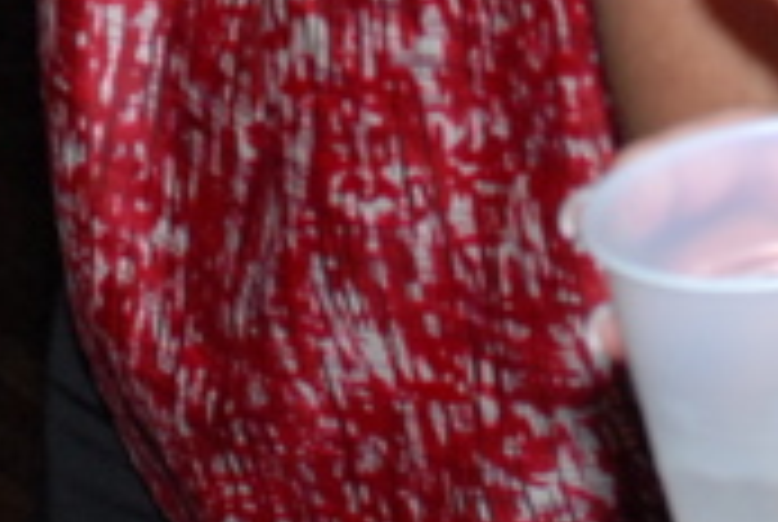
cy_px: -938
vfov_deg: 6.2
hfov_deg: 9.9
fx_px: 4503
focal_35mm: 208
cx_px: 295
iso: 400
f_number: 5.6
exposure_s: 1/60
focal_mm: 24
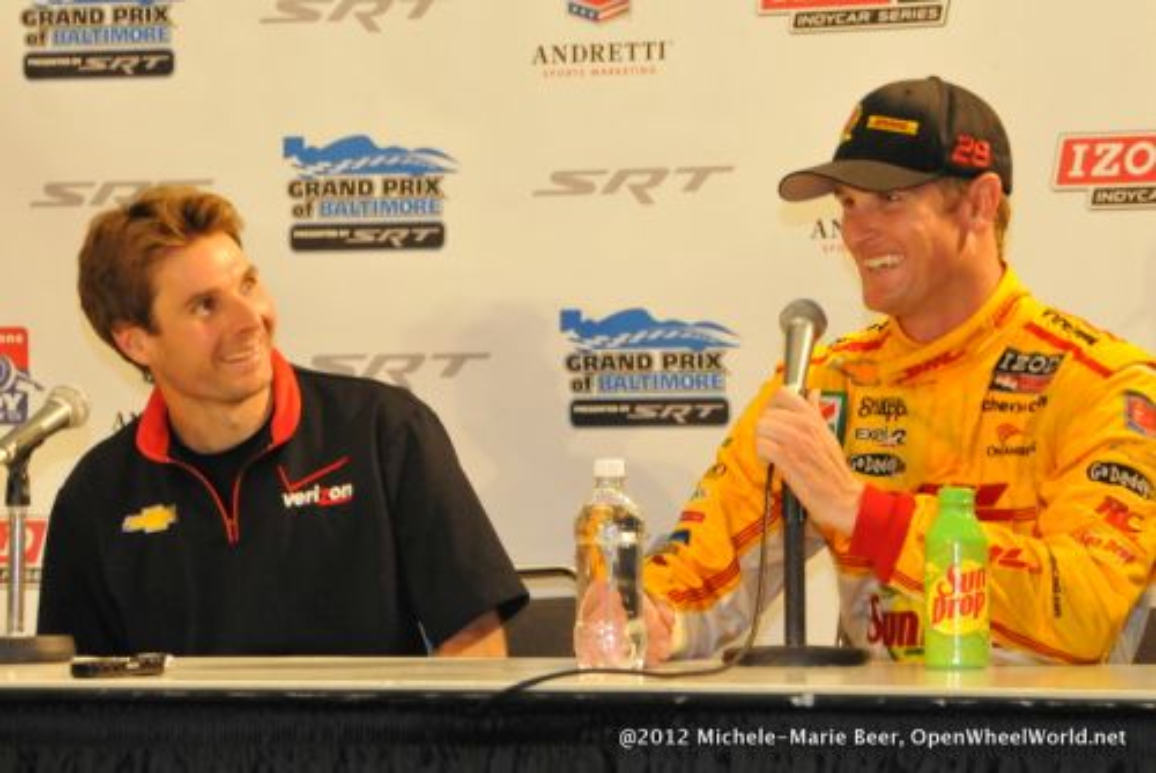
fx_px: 3855
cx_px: 578
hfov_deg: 17.1
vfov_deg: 11.4
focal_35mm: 120
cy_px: 386
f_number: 6.3
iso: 1600
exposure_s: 1/60
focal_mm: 80
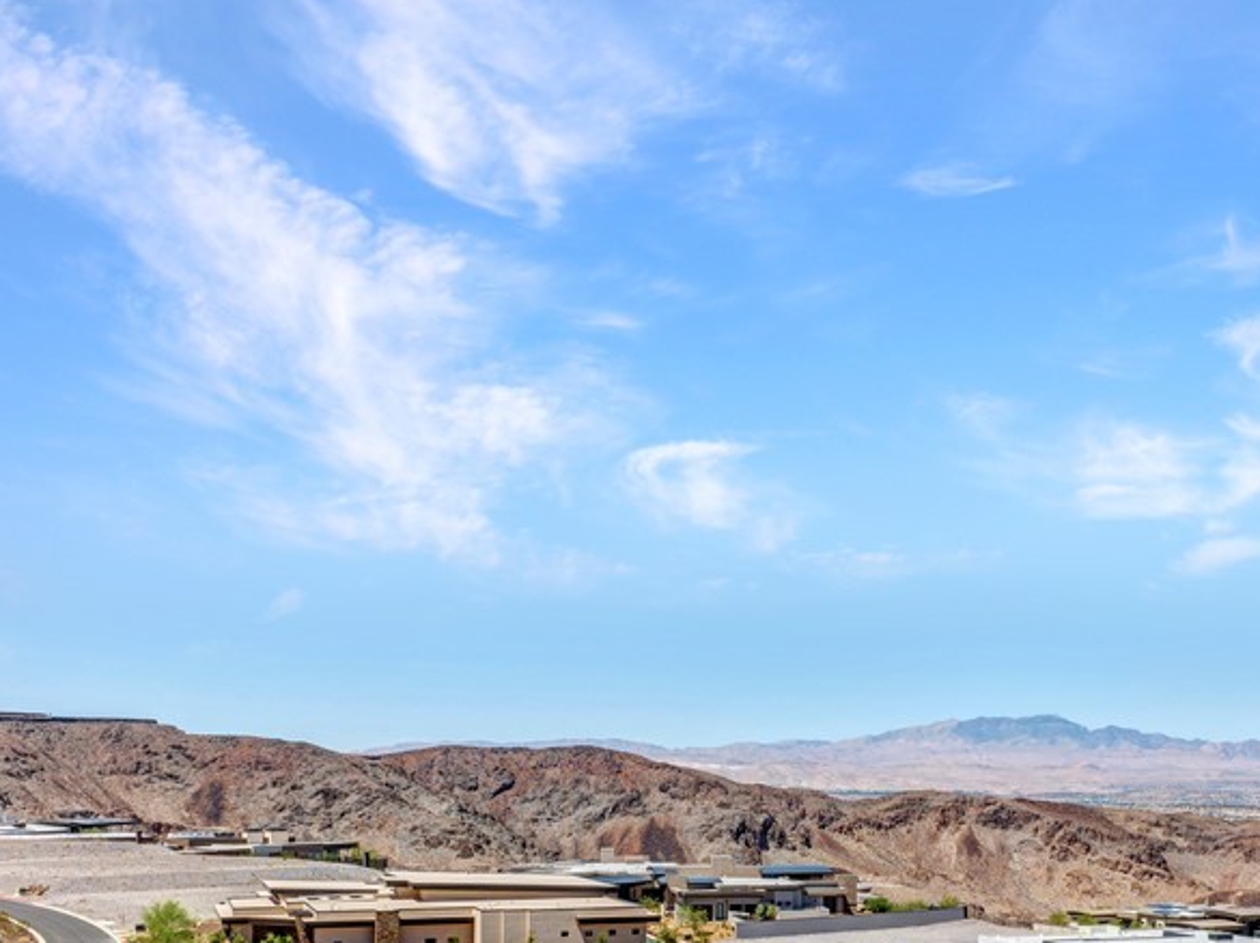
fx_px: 1528
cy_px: 779
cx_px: 752
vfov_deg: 33.2
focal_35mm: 42
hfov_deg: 44.6
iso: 100
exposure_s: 1/10
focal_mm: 12.3
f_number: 8
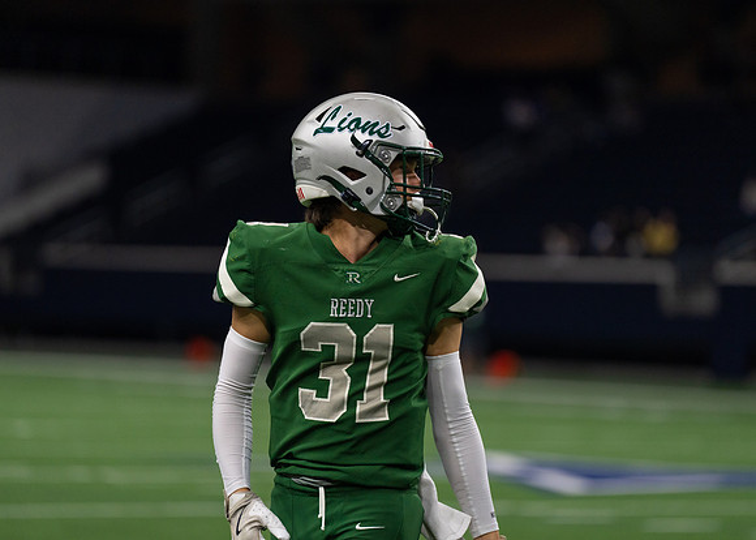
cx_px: 378
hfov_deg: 9.6
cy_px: 270
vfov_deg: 6.9
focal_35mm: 210
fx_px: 4499
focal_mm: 200
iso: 1600
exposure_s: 1/1000
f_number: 2.8
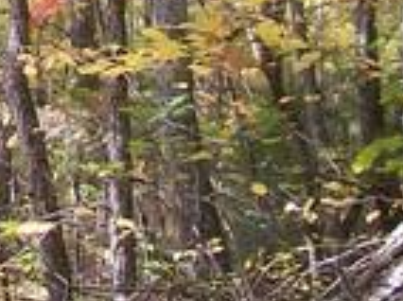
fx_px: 2104
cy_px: -195
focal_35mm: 181
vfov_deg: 8.0
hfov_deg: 10.4
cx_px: -278
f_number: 2.7
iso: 80
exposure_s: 1/90.2
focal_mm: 6
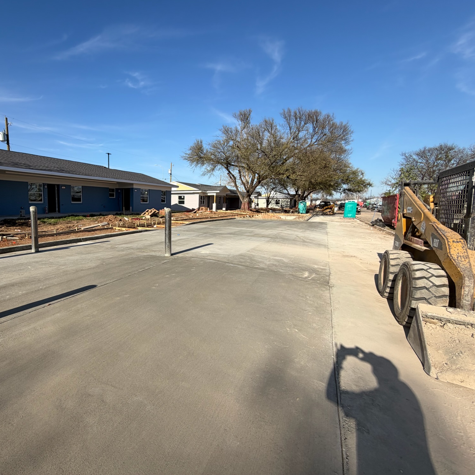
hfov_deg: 80.9
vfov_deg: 83.9
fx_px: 264
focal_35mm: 17
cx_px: 155
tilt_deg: -7.9
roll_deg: -0.2
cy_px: 231
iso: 20
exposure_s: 1/876
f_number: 2.2
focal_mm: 2.22
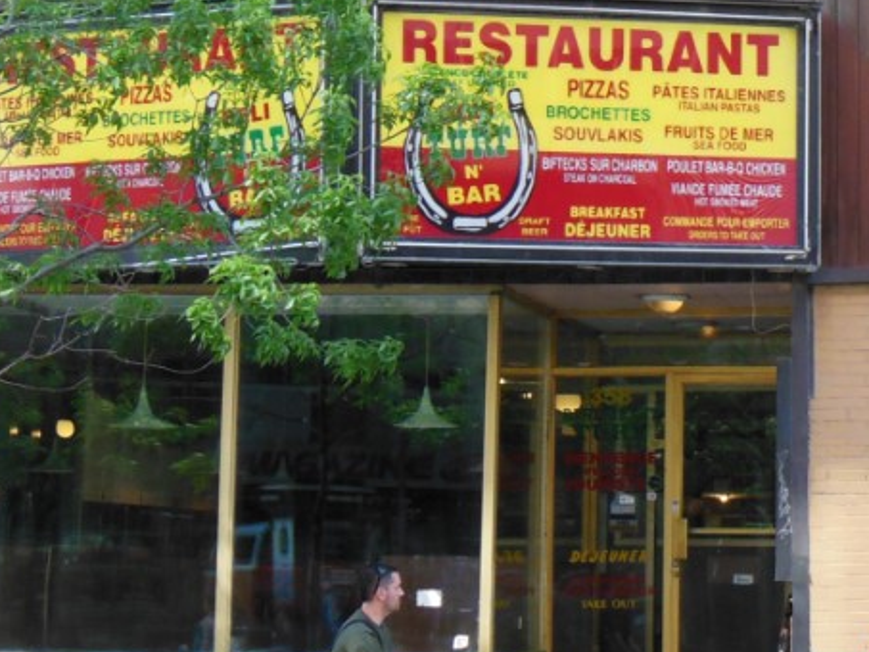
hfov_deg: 17.1
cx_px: 823
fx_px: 2838
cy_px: 215
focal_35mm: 113
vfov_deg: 13.1
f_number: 4
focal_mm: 8.9
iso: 400
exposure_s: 1/200
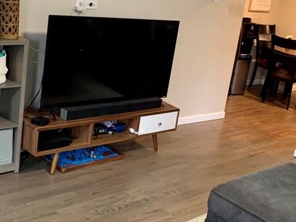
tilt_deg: -15.0
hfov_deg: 32.7
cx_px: 218
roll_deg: -10.8
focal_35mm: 58
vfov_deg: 25.2
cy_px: 102
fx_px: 496
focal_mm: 4.25
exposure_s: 1/40
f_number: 1.8
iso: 400
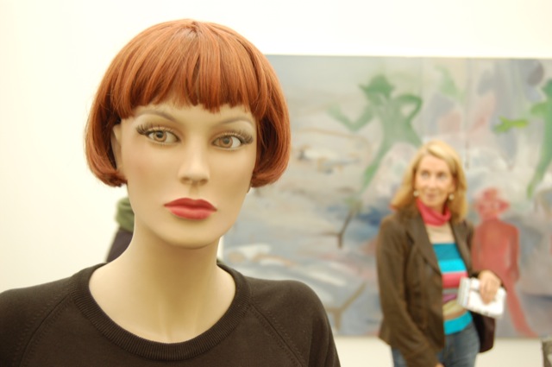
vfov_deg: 26.4
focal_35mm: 51
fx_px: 781
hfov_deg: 38.9
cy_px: 184
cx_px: 276
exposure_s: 1/20
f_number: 4.5
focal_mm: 34
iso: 400
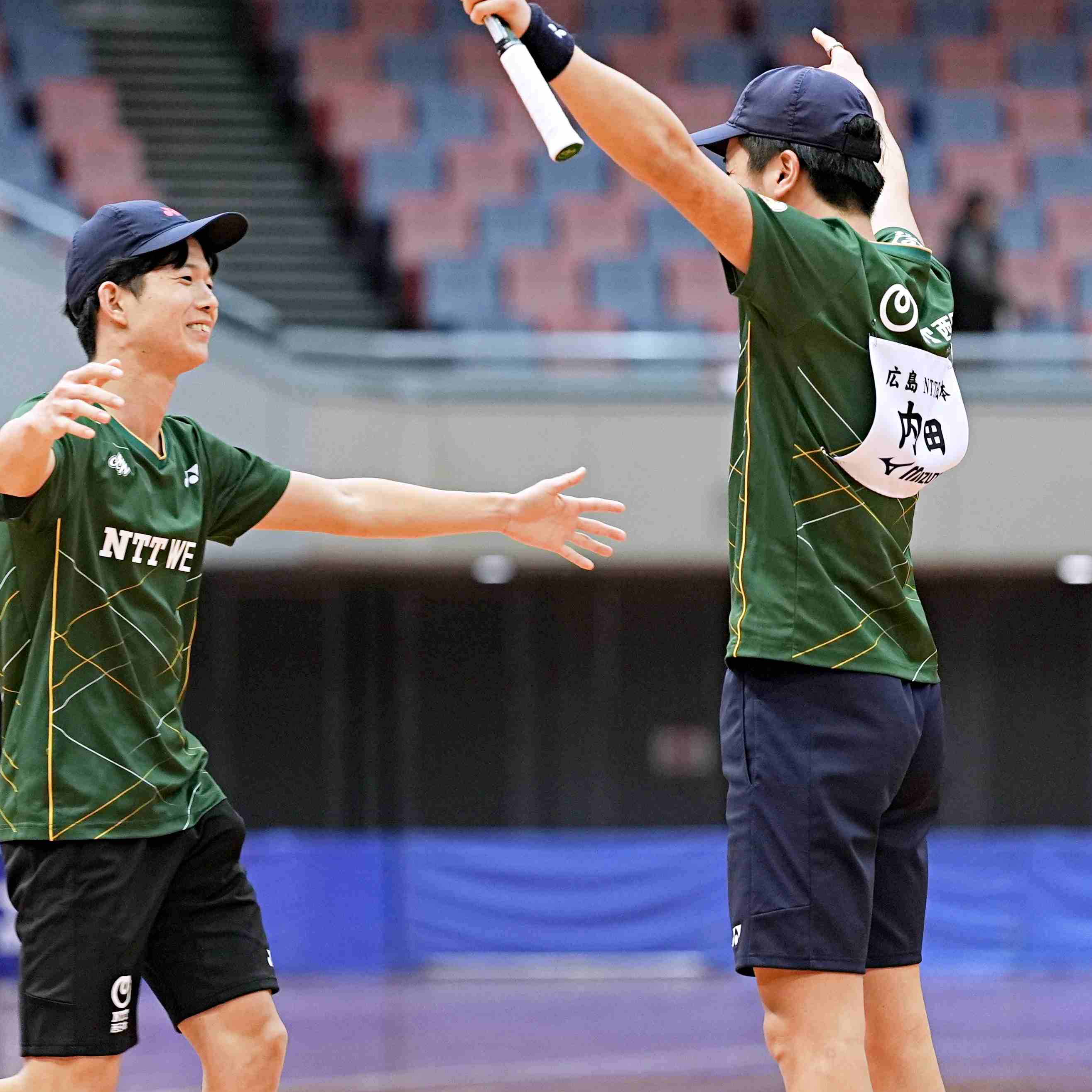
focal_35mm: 298
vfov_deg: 5.9
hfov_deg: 5.9
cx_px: 505
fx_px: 10636
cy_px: 546
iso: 1600
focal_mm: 156
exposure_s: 1/400
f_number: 2.8
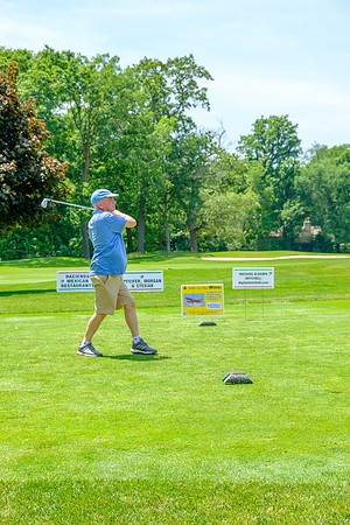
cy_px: 262
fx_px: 817
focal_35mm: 56
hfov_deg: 24.2
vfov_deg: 35.6
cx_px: 175
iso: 200
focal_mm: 37.4
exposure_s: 1/500
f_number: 5
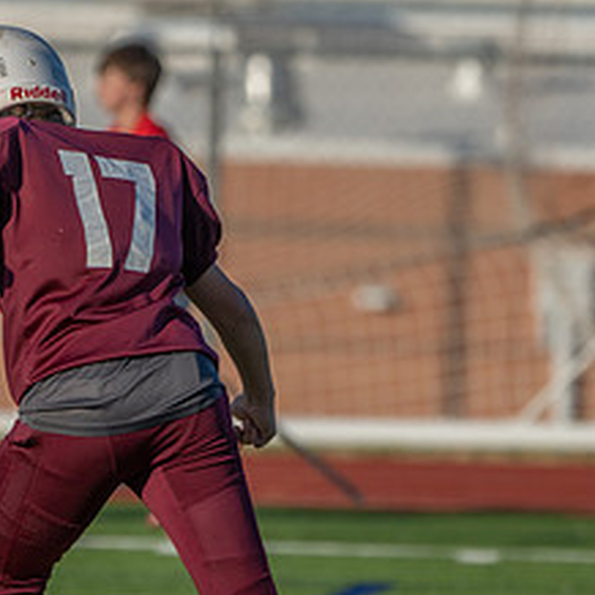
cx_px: 262
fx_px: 16666
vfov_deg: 2.0
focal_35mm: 857
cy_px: 412
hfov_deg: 2.0
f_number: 5.6
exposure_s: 1/1000
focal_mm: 274
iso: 125
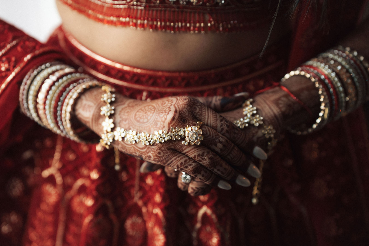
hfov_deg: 23.9
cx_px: 184
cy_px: 123
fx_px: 871
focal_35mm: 85
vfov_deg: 16.1
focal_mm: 85
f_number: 2.2
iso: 1600
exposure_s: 1/320
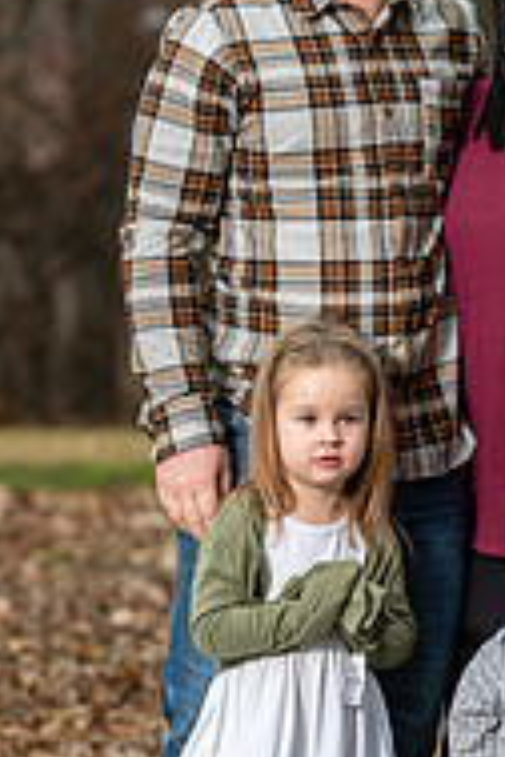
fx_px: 7027
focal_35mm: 334
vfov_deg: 6.2
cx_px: 437
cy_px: 328
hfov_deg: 4.1
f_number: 4
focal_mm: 140
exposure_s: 1/125
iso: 200
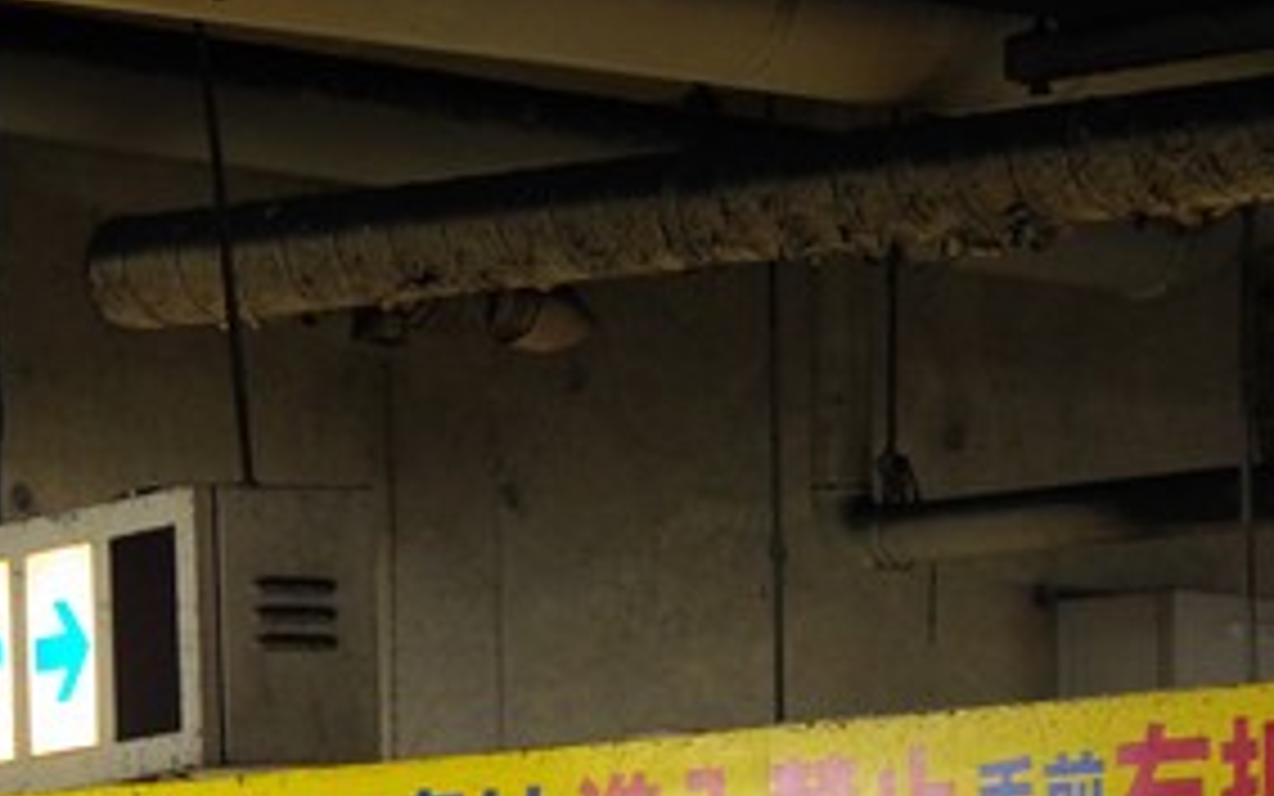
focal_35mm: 396
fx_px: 13752
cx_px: 518
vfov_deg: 3.3
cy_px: 787
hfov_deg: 5.3
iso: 3200
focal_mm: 115
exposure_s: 1/50
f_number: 5.6
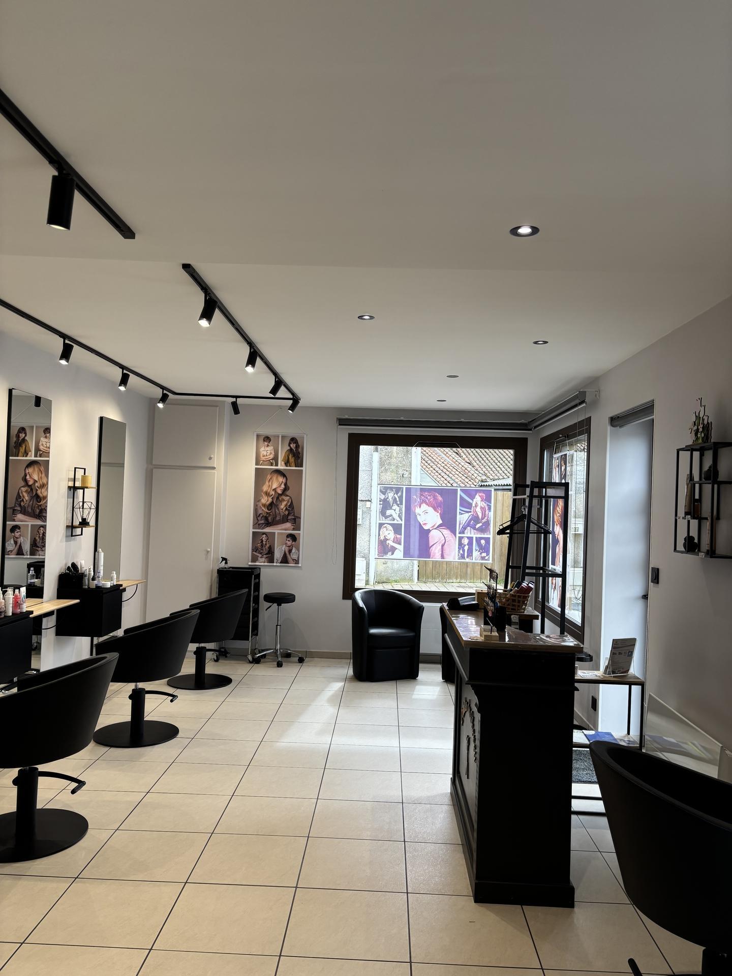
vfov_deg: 67.3
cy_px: 488
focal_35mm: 26
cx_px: 366
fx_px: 733
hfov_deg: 53.1
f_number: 1.6
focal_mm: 5.96
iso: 80
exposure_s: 1/121
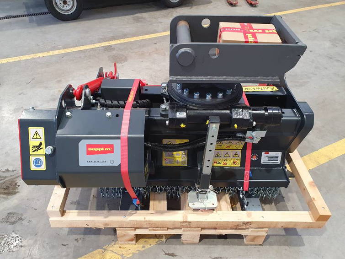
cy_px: 130
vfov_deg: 53.1
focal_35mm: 26
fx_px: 259
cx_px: 172
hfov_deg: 67.3
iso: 250
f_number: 2.4
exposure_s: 1/100
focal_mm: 4.32
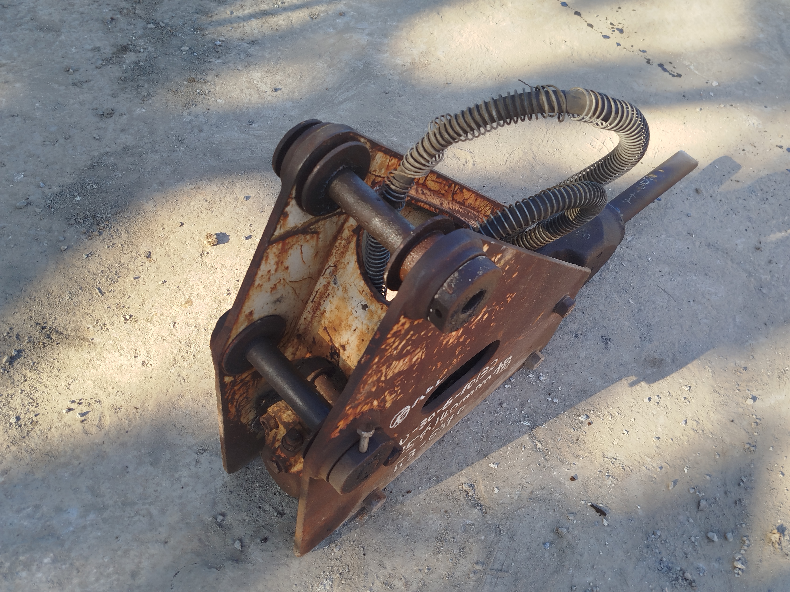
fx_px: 707
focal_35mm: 31
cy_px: 296
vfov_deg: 45.4
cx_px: 395
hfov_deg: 58.4
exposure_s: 1/192
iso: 50
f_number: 1.7
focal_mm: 5.31
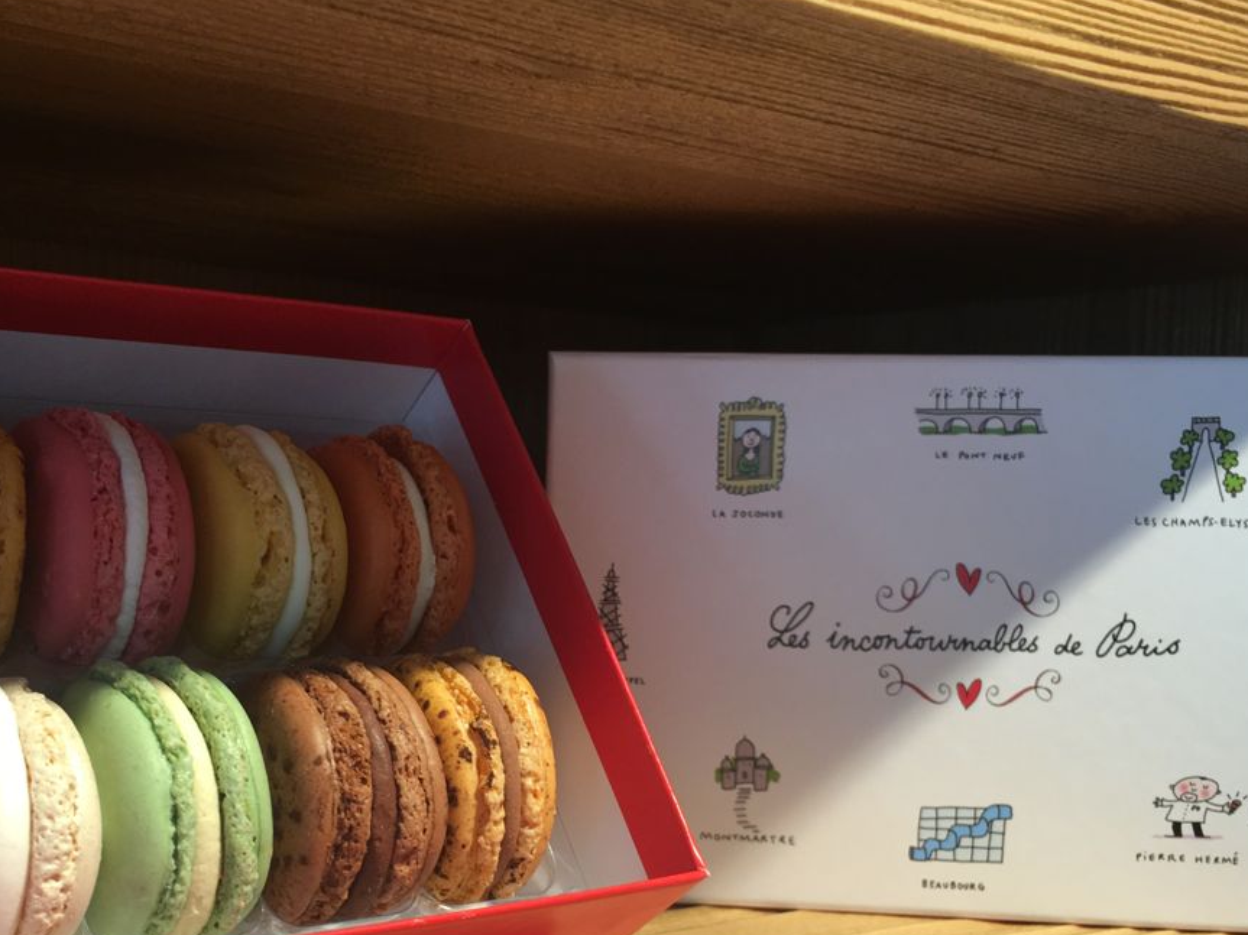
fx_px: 1550
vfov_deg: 33.4
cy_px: 585
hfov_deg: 43.7
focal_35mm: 43
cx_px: 528
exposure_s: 1/50
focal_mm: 4.15
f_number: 2.2
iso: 32
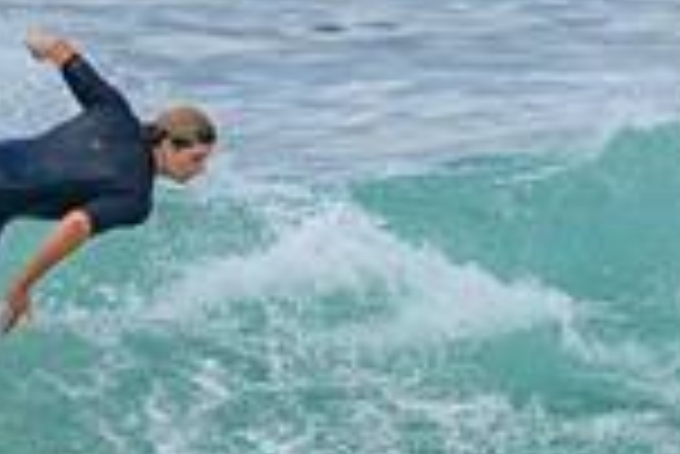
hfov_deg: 0.7
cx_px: -180
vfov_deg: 0.4
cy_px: 447
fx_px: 57911
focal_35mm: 3063
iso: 1250
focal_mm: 800
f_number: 11
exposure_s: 1/2000
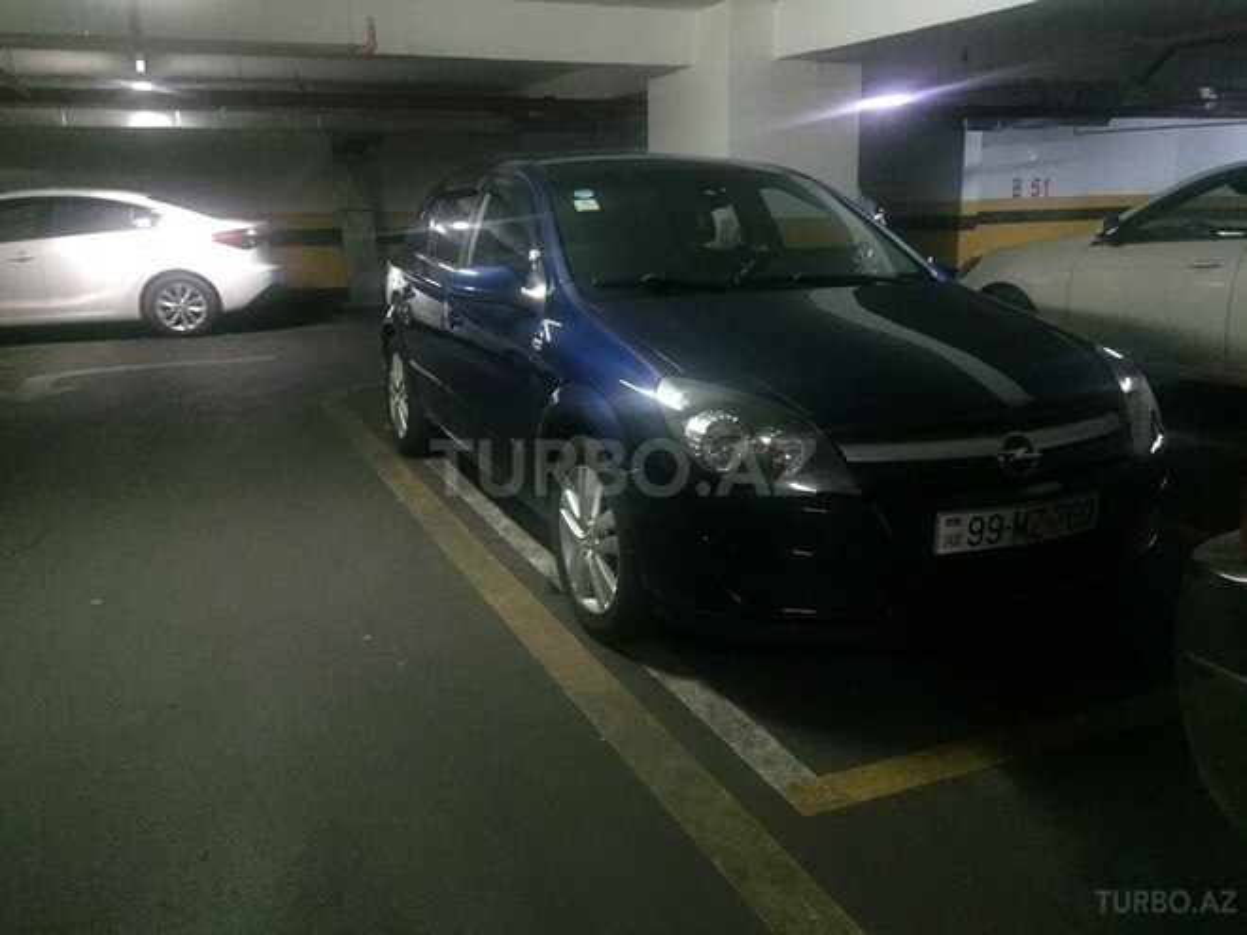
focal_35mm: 29
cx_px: 624
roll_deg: -0.5
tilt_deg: -14.4
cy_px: 468
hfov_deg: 61.7
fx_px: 1045
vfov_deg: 48.2
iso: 1000
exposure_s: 1/17
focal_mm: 4.15
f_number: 2.2
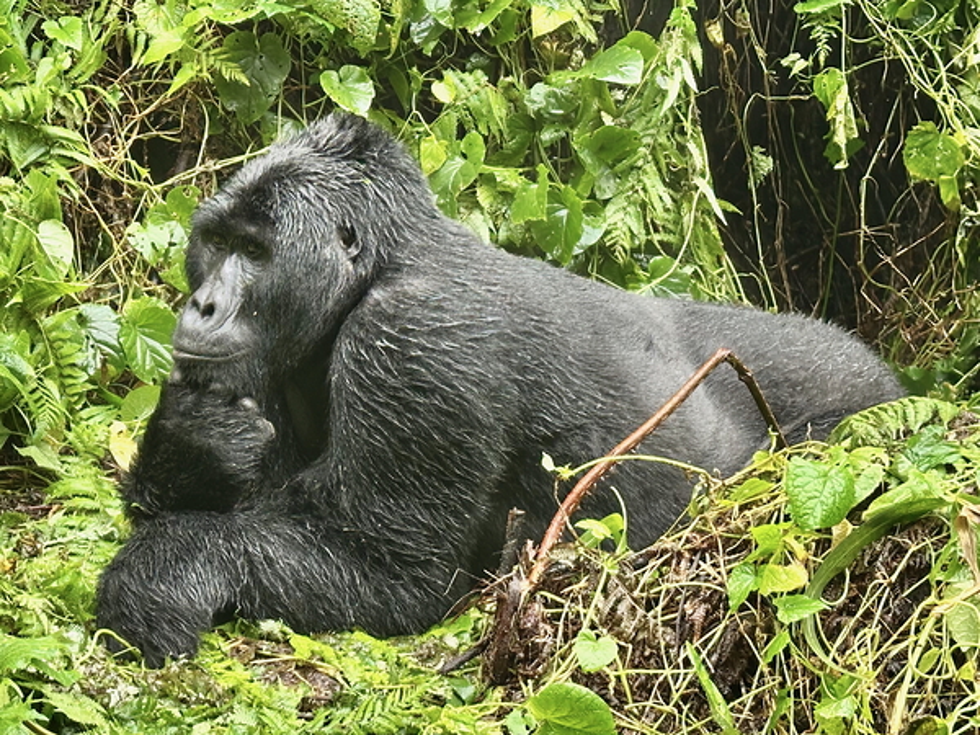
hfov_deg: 39.7
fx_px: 1359
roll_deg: +0.4
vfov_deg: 30.3
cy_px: 368
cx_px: 490
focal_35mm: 48
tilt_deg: -10.9
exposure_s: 1/180
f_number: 1.78
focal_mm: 6.86
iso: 64
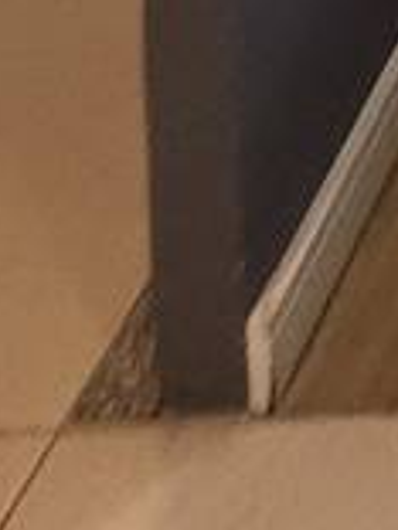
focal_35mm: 97
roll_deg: +0.2
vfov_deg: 10.3
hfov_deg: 10.3
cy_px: -1220
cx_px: 1242
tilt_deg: +0.4
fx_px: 1487
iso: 200
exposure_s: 1/60
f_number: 2.2
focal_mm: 2.22
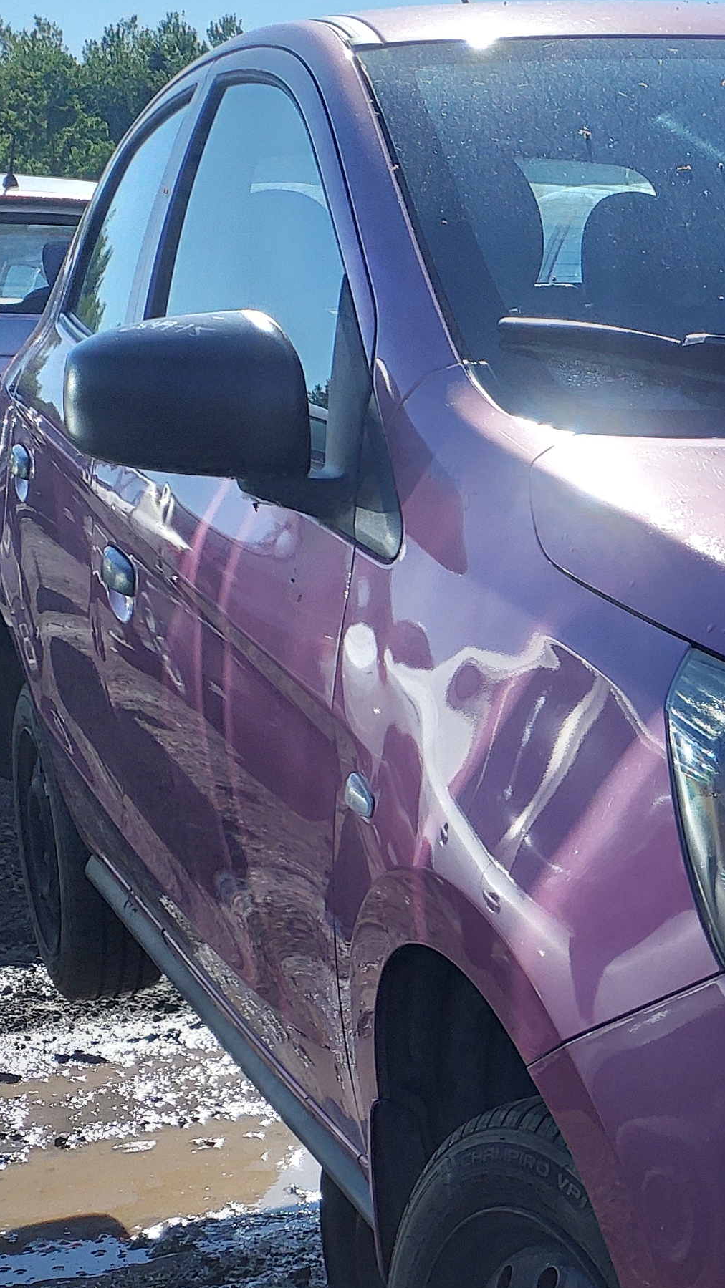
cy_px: 876
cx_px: 1016
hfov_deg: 17.1
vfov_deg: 32.0
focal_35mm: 65
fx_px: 2221
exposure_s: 1/565
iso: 40
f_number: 1.9
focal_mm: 3.58
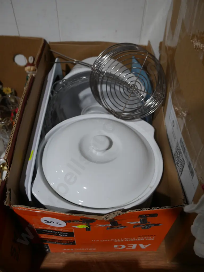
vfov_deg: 60.0
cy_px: 136
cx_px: 102
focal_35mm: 30
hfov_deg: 46.8
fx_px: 236
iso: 200
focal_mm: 15
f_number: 3.6
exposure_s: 1/80
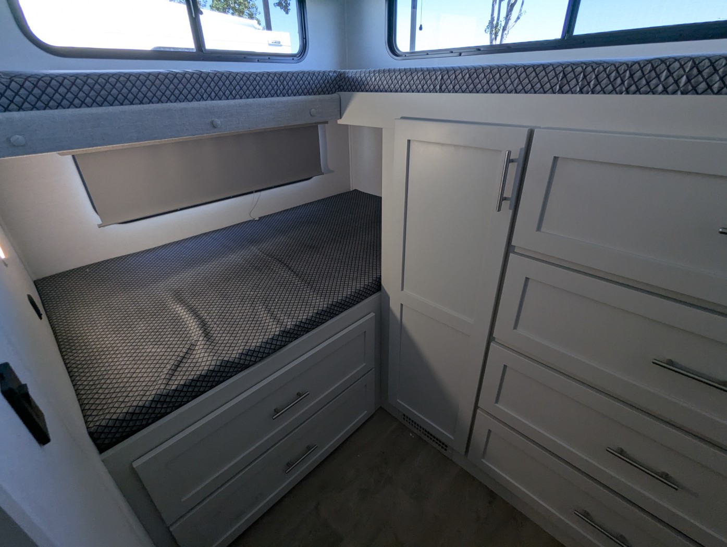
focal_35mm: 16
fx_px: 336
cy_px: 274
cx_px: 364
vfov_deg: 78.2
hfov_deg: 94.4
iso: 87
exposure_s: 1/123
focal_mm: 2.35
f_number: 2.2
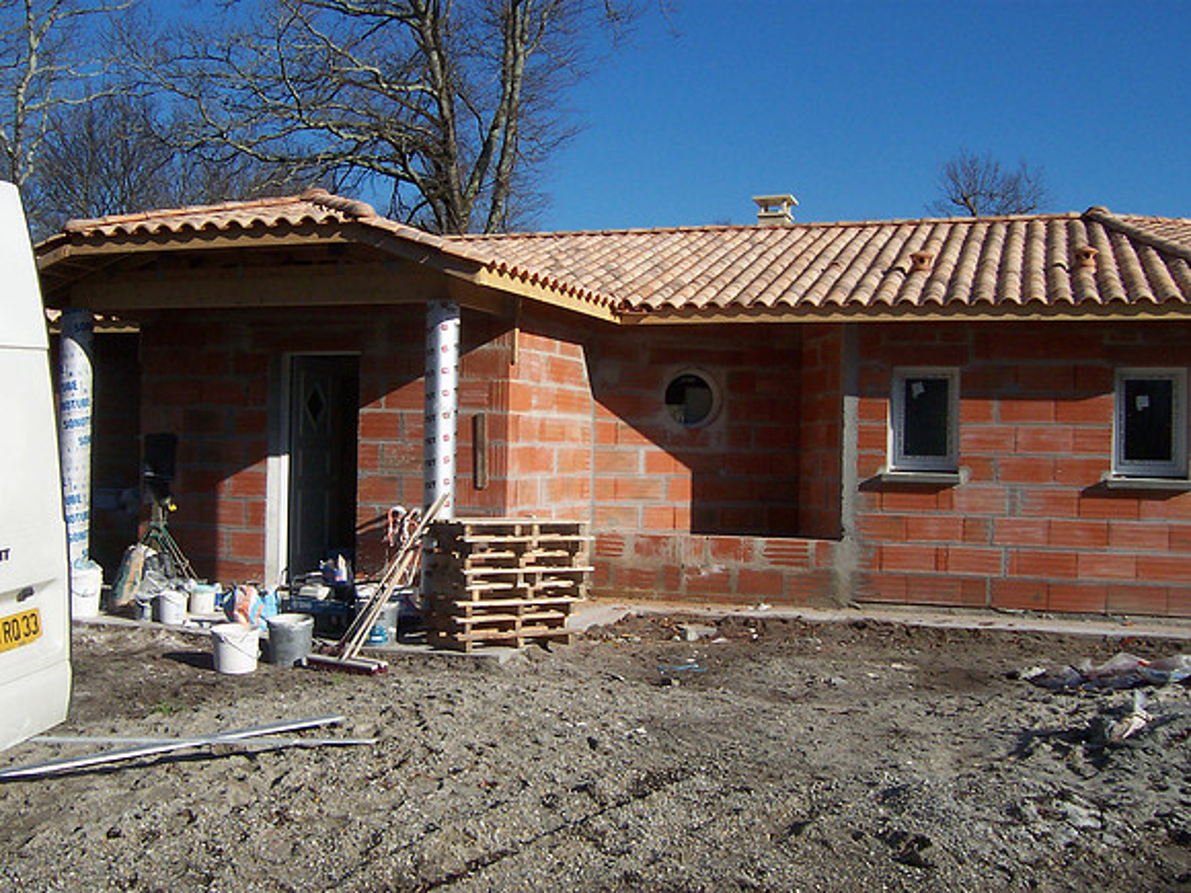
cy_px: 446
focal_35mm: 36
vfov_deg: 39.7
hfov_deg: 51.4
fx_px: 1239
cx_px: 596
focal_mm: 5.6
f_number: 5.6
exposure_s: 1/750
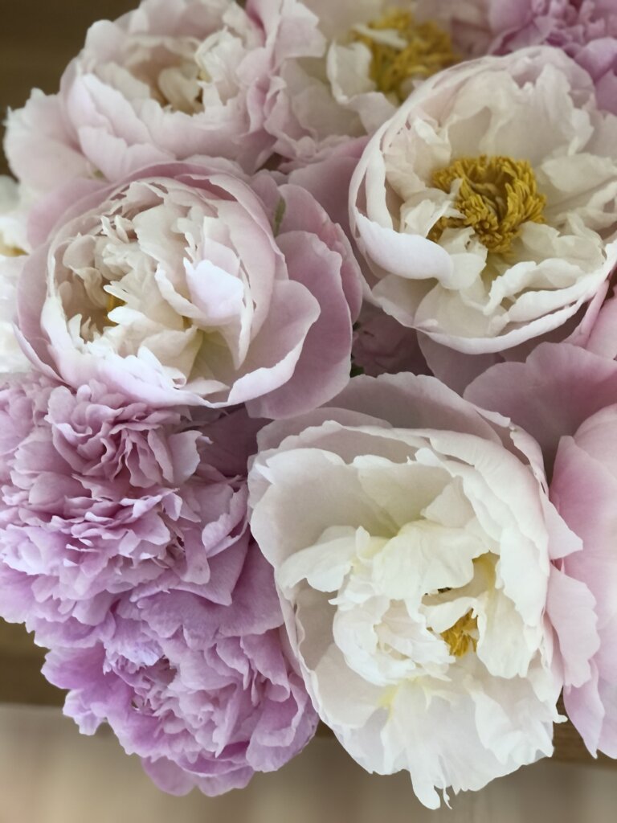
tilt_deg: -74.7
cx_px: 308
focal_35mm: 57
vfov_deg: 33.8
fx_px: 1355
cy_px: 412
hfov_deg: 25.7
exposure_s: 1/30
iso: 160
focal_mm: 6.6
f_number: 2.8
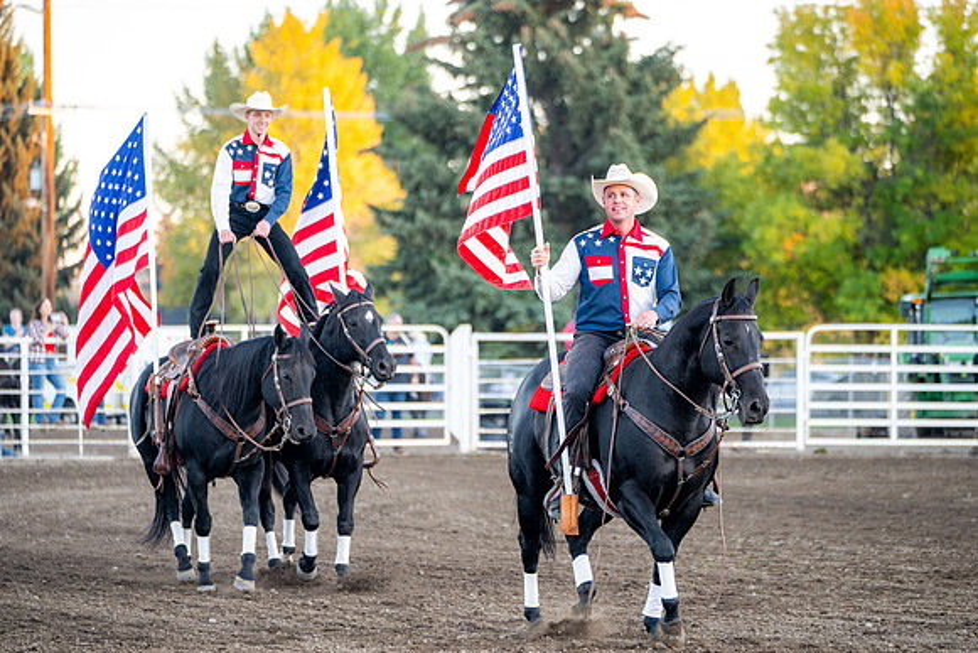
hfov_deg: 14.0
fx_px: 3996
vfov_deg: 9.3
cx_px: 518
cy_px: 335
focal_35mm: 147
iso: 1600
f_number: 2.8
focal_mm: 135
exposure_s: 1/500
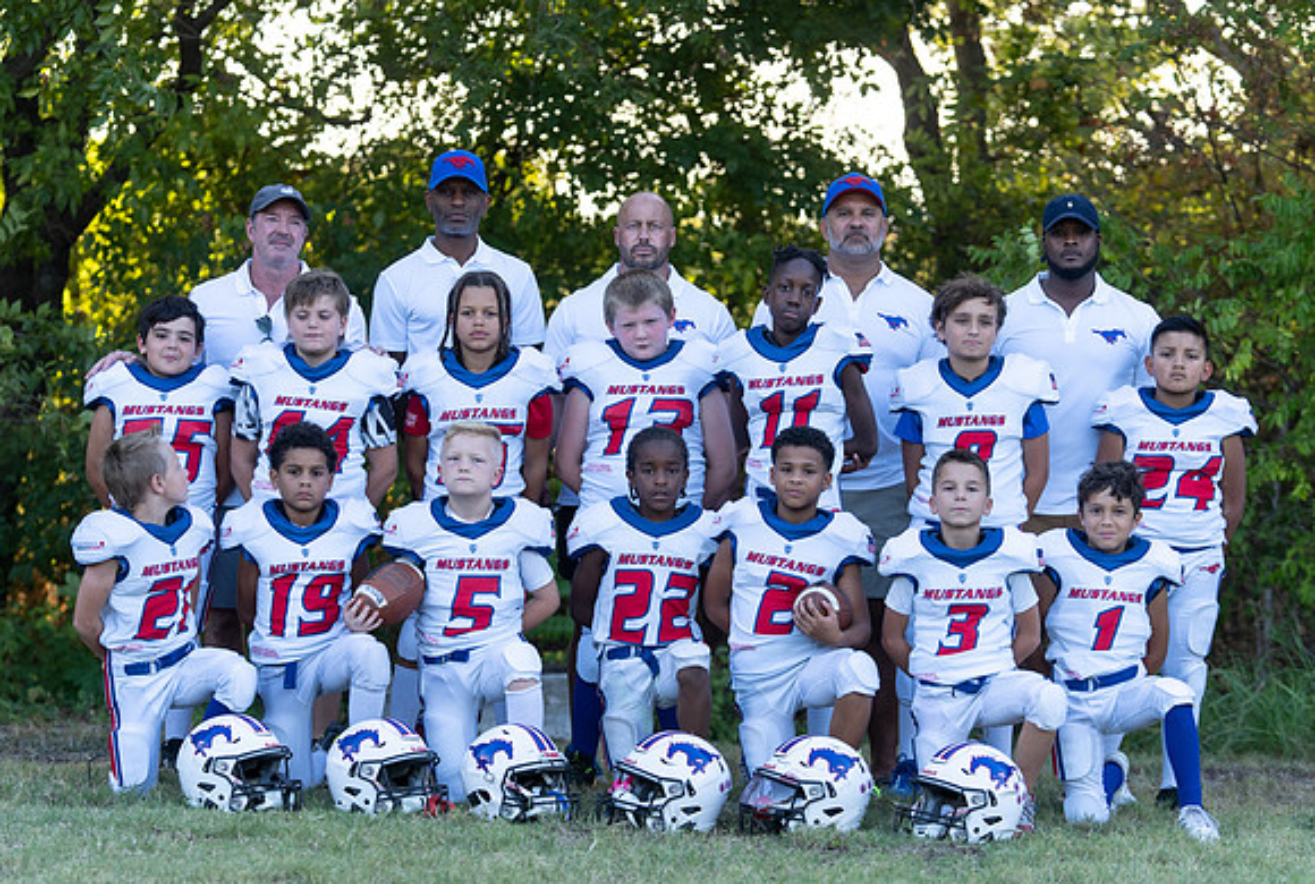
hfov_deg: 16.5
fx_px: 4543
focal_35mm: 124
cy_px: 494
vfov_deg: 11.1
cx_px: 609
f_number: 3.5
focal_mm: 97
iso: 250
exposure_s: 1/320
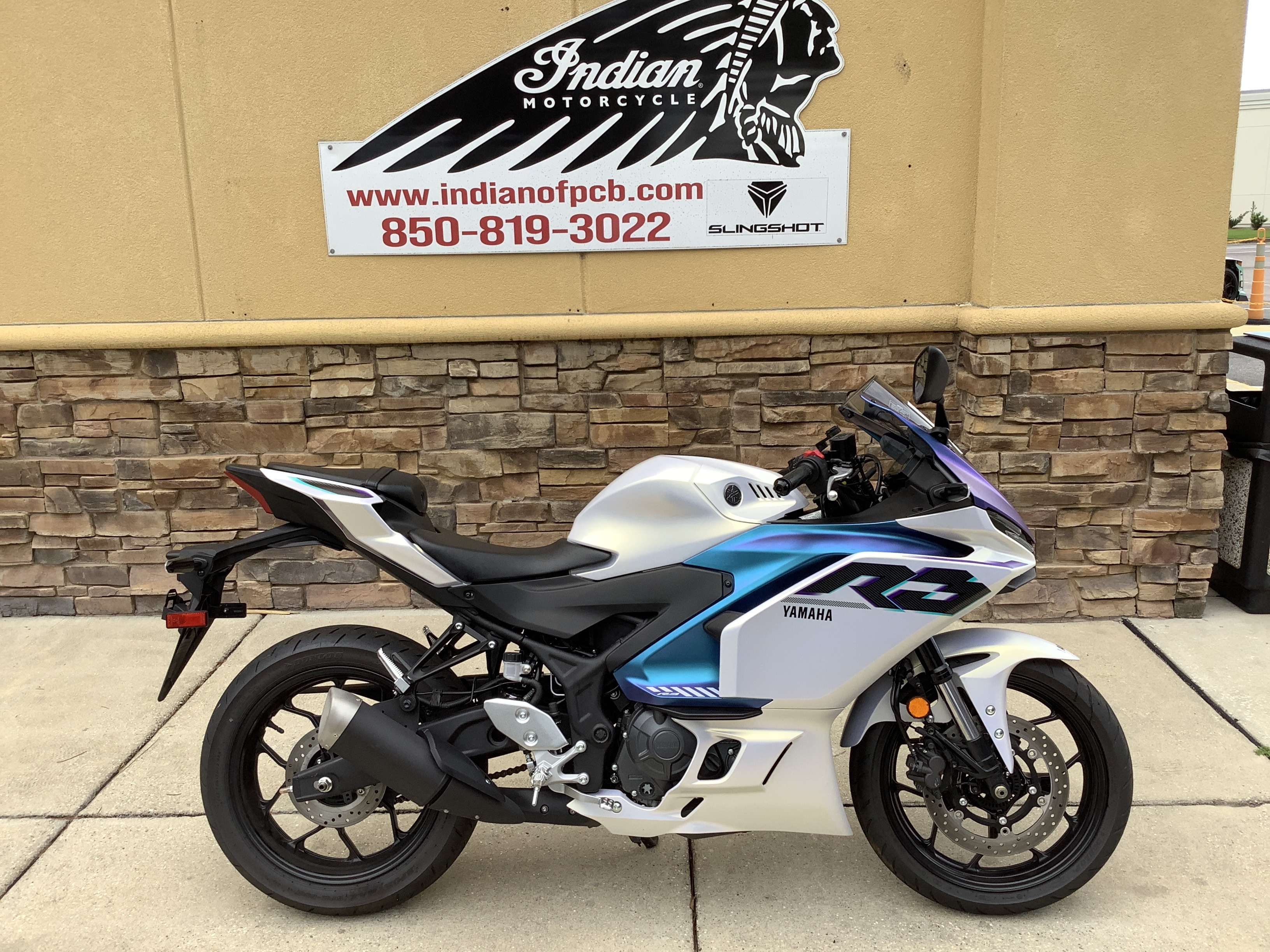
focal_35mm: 31
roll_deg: +1.7
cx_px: 635
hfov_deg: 58.4
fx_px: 1137
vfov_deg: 45.4
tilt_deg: -13.1
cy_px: 476
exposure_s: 1/242
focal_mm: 3.3
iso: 25
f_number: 2.4
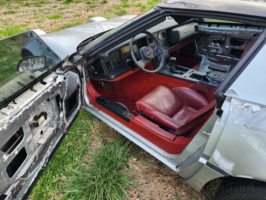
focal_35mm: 23
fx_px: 177
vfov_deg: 58.9
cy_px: 100
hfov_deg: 73.9
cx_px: 133
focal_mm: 5.4
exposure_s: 1/180
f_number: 1.8
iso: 80
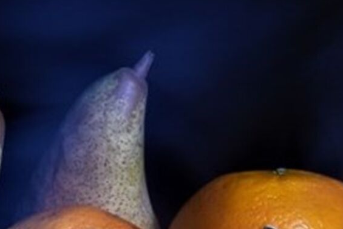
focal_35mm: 204
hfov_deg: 10.0
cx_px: 325
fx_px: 1944
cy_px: 278
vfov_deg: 6.7
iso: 500
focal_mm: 48
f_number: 22
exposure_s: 6
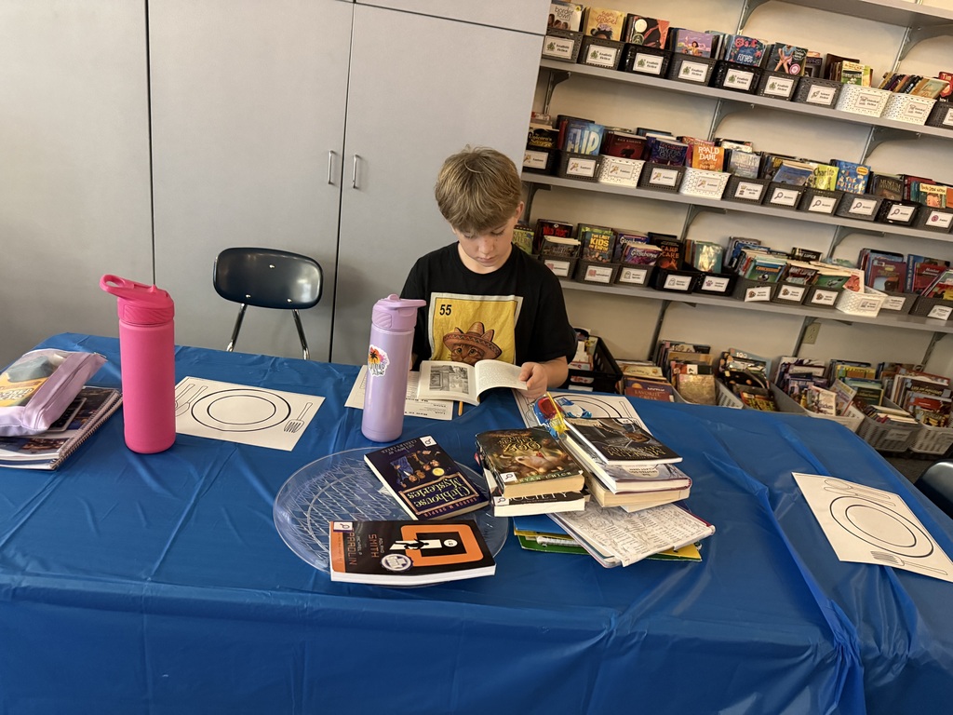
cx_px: 476
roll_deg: -10.2
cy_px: 358
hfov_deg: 71.6
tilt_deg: -21.7
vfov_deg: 56.8
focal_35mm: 24
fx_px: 661
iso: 1000
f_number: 1.78
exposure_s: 1/40
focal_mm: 6.76
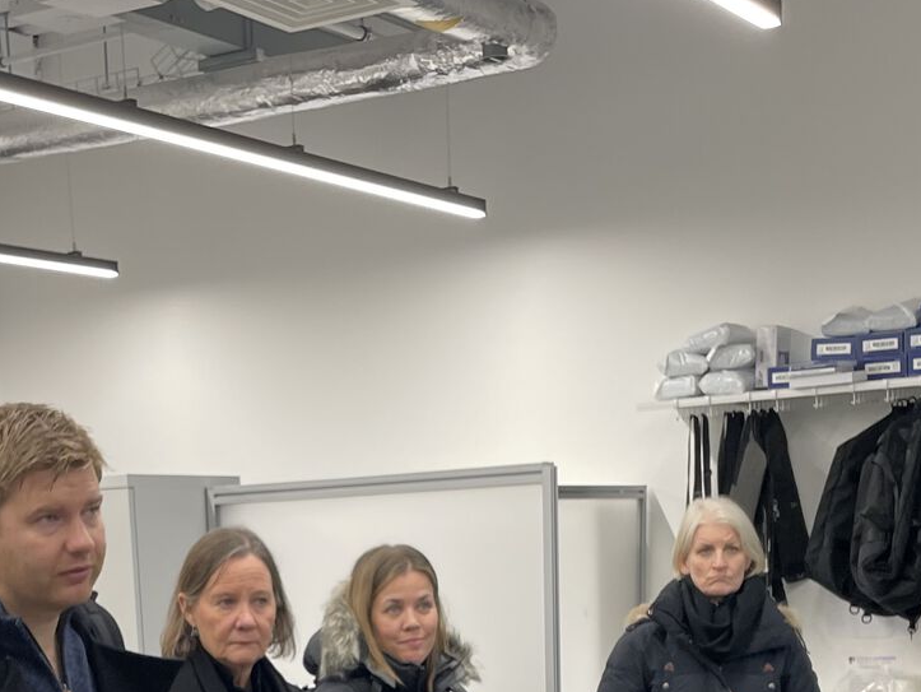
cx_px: 363
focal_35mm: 69
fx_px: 1837
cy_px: 869
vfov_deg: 19.8
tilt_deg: -9.6
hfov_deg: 28.1
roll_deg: +2.7
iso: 125
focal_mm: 4.2
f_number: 1.6
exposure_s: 1/99
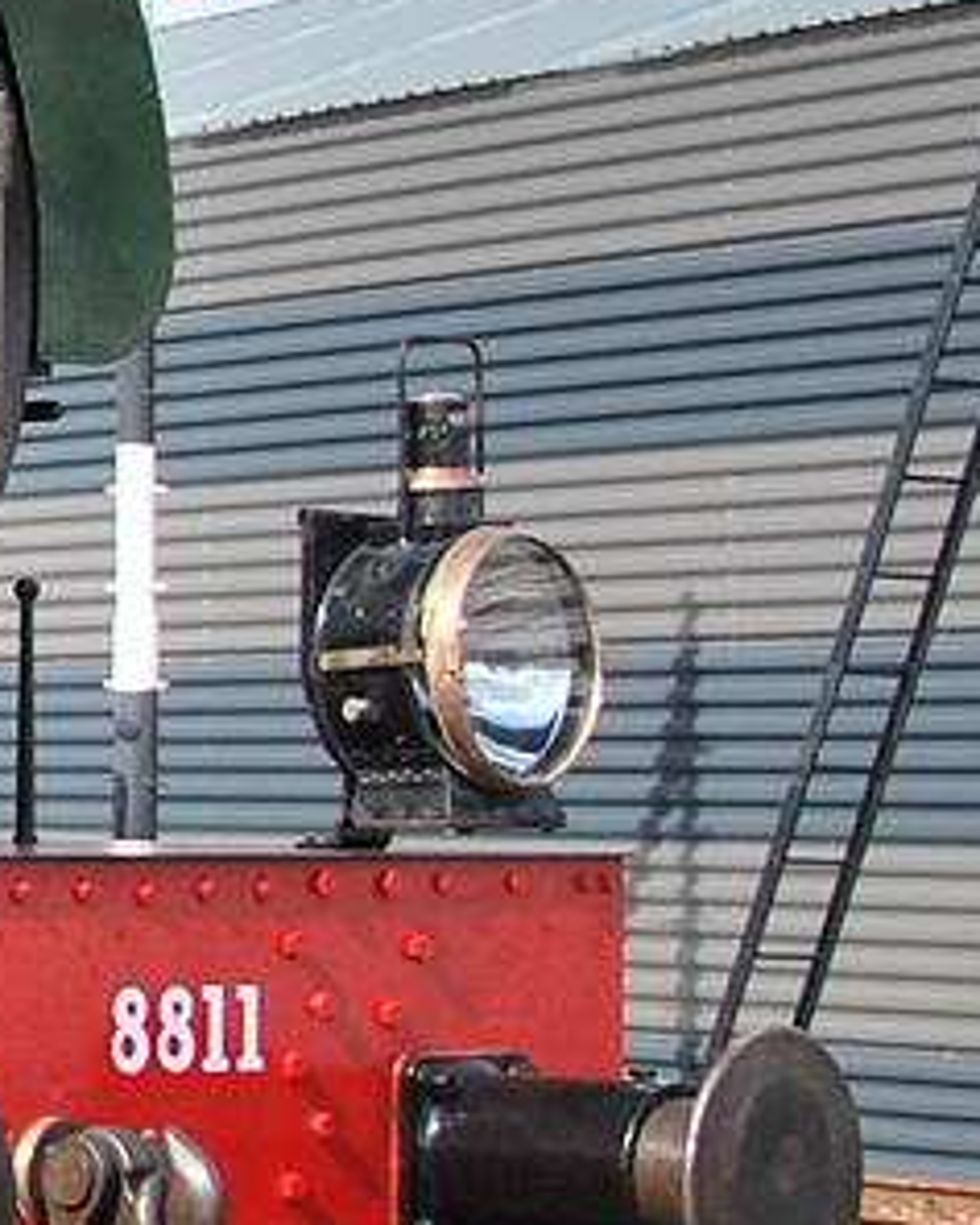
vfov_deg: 9.6
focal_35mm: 201
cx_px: -1253
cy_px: 412
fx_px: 7284
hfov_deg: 7.3
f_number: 4
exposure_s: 1/1000
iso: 160
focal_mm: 22
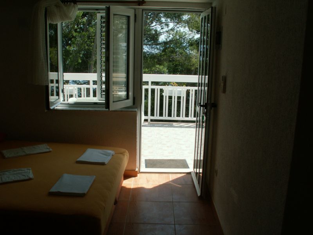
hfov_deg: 52.6
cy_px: 118
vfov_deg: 40.7
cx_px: 156
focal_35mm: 35
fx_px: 316
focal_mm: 5.86
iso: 50
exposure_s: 1/100
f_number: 8
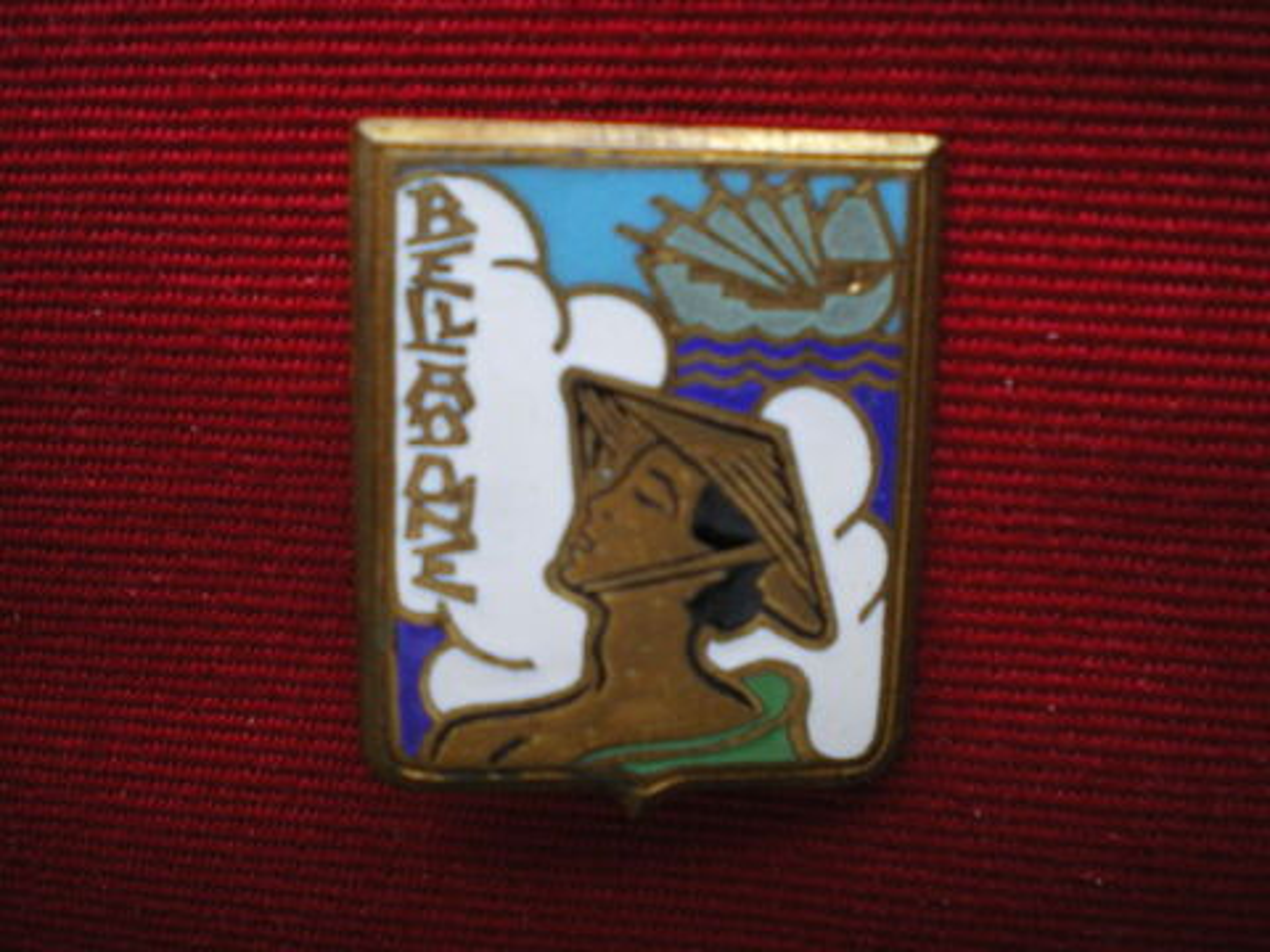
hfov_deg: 49.0
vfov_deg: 37.7
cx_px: 635
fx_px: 1394
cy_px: 476
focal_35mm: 38
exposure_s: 1/50
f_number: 3.1
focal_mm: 6.3
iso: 320
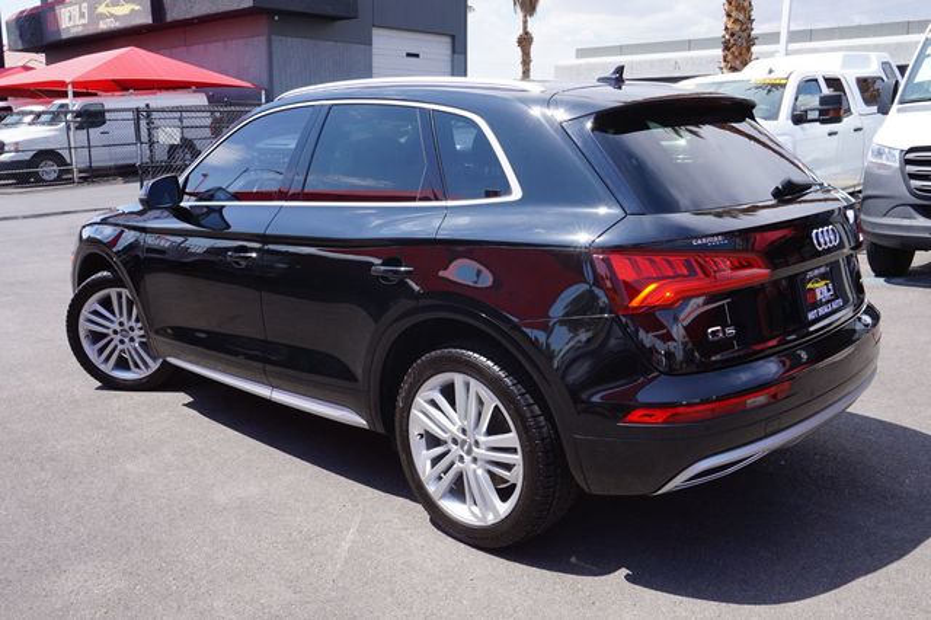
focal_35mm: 32
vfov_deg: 41.7
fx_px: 814
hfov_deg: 59.5
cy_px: 310
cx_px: 466
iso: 100
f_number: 11
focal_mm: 21
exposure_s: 1/80
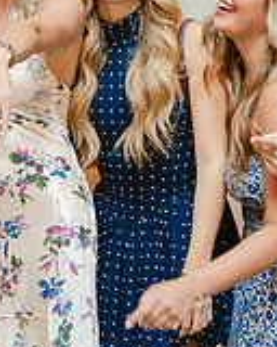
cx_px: -22
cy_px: 120
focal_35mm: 132
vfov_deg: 14.6
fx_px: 1353
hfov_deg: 11.5
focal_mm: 38.9
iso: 1250
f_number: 2.8
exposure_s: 1/250
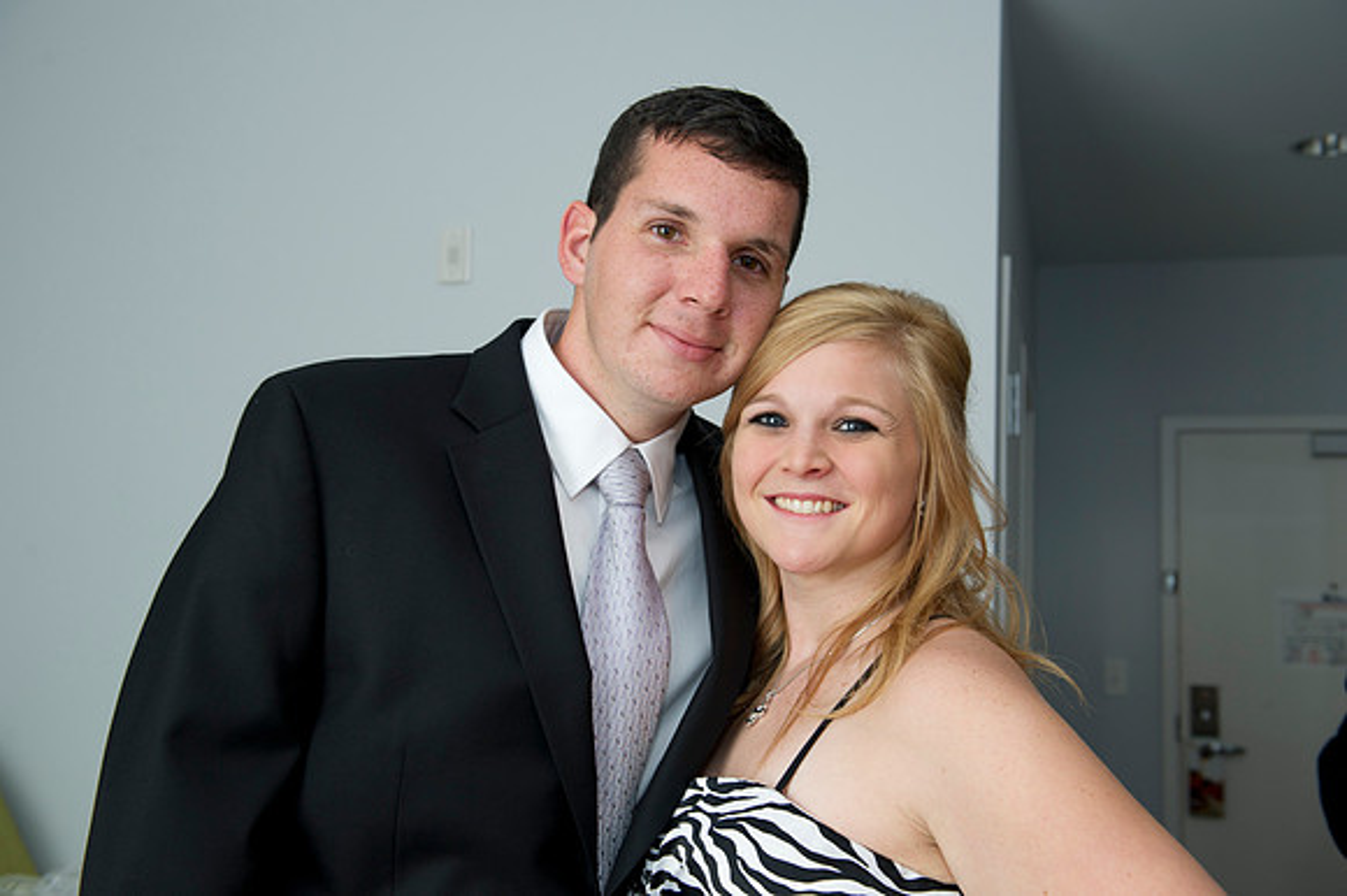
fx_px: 1421
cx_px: 674
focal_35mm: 38
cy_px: 448
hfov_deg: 50.7
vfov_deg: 35.0
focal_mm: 38
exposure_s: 1/50
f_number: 5.6
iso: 640
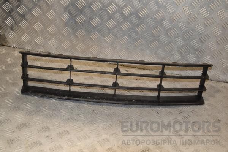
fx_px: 285
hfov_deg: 43.6
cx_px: 114
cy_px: 76
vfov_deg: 29.9
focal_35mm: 45
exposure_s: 1/200
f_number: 7.1
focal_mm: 30
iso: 800
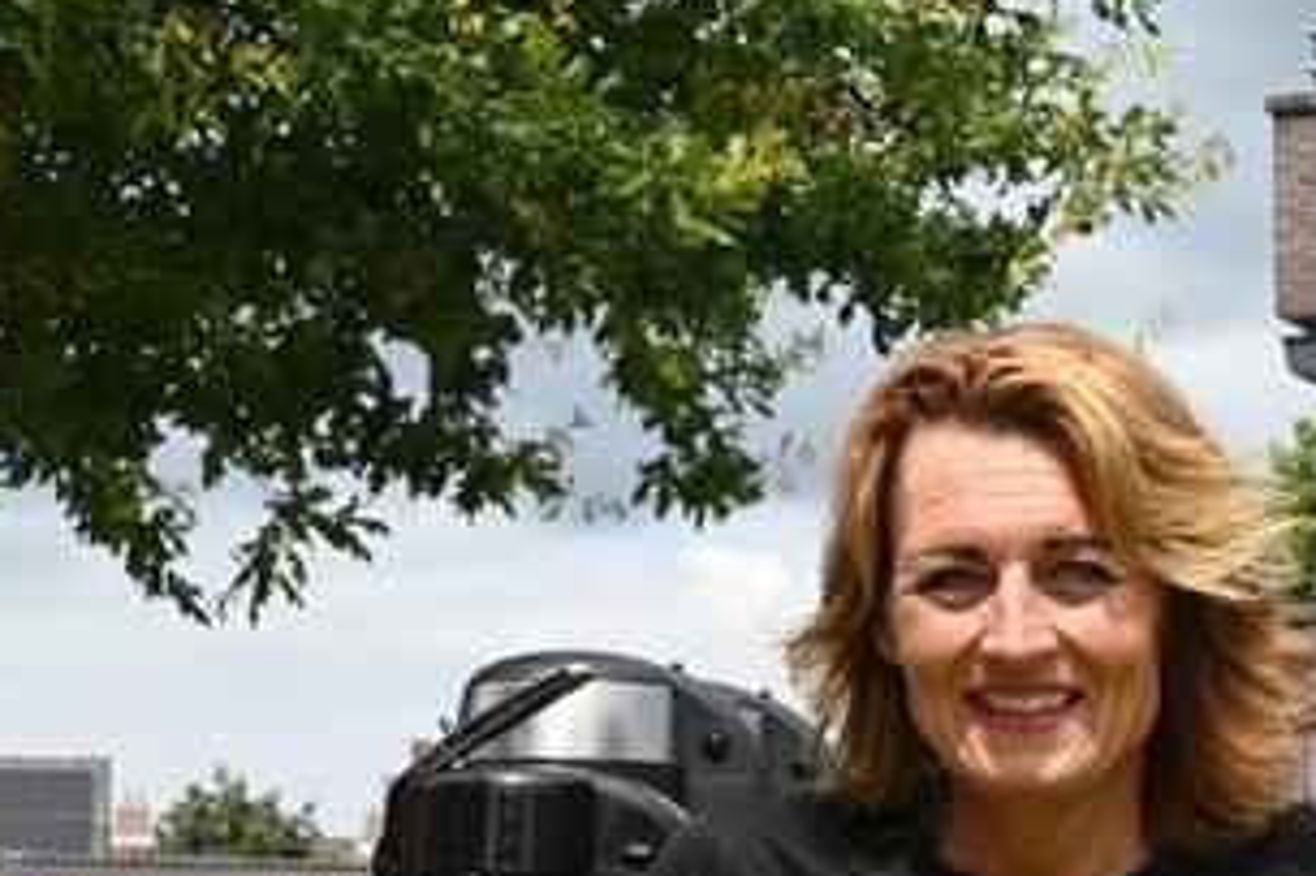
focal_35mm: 117
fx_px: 4275
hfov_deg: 17.5
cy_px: 360
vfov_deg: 11.7
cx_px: 643
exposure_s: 1/500
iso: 640
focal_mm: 36
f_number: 13
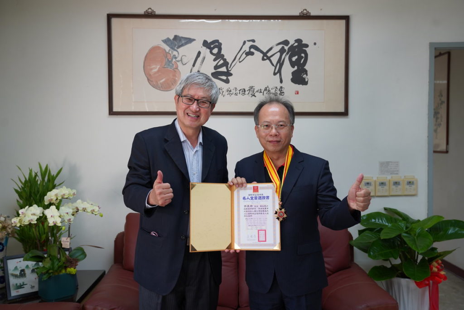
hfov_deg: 50.7
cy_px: 155
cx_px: 232
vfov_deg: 35.1
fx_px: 490
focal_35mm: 38
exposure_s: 1/160
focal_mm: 38
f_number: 4
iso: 640
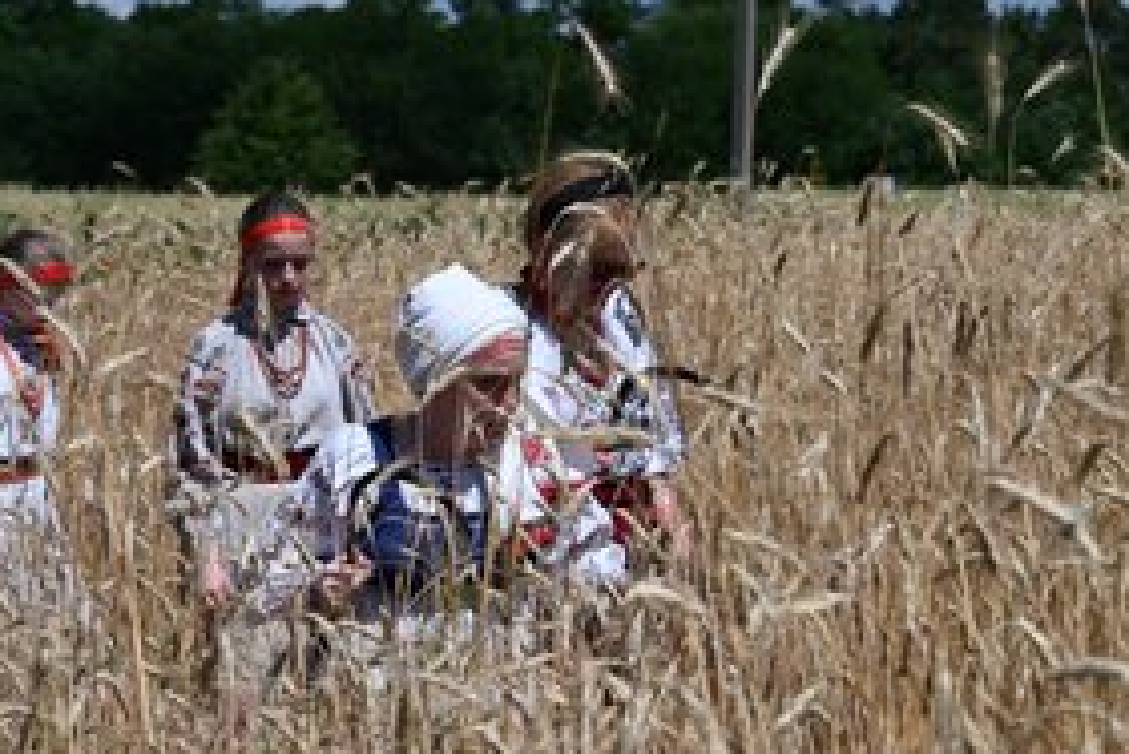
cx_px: 403
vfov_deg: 13.7
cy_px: 333
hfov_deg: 20.3
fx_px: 3138
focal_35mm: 100
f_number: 7.1
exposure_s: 1/800
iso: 100
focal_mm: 70
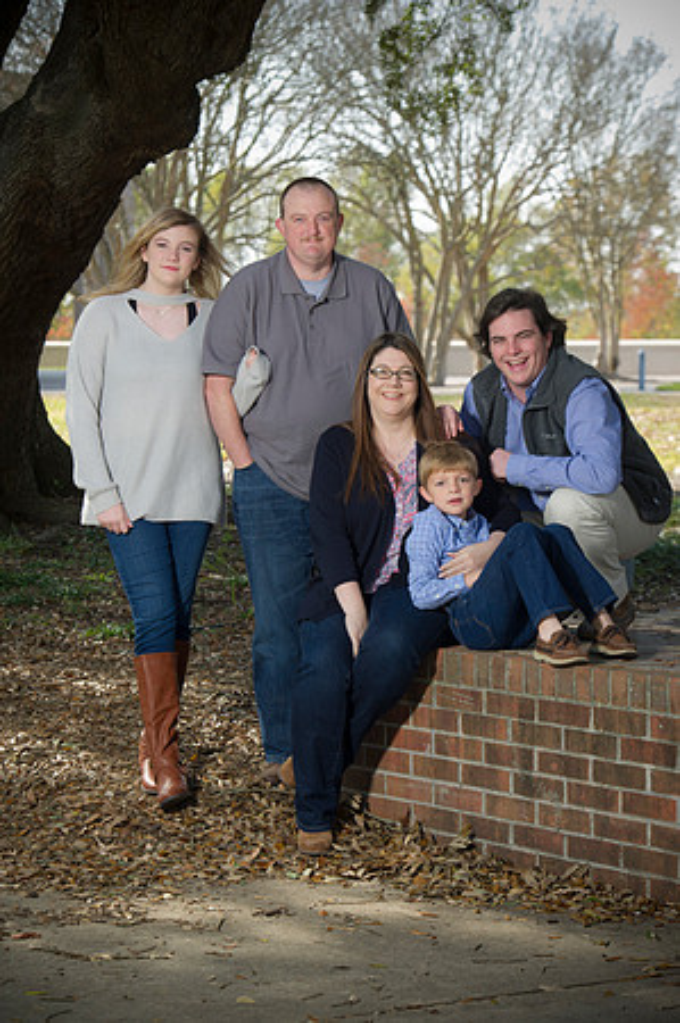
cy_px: 512
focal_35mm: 105
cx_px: 340
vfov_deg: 19.5
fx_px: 2982
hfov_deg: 13.0
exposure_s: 1/125
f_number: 6.3
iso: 160
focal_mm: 105
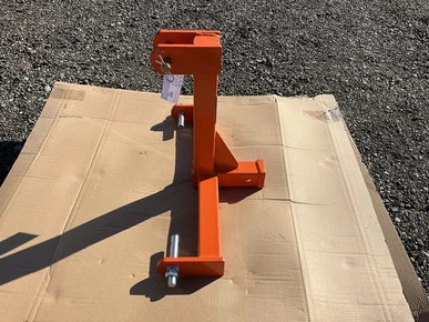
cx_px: 208
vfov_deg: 46.8
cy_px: 160
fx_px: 372
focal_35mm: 30
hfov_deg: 60.0
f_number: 1.8
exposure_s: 1/2427
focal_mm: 3
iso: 25
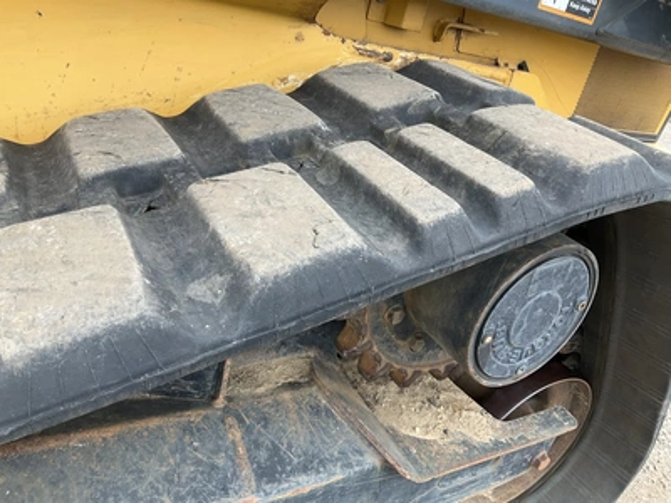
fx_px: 562
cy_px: 252
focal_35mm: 29
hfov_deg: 61.7
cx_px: 336
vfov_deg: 48.2
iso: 25
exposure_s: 1/122
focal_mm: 3
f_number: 1.8
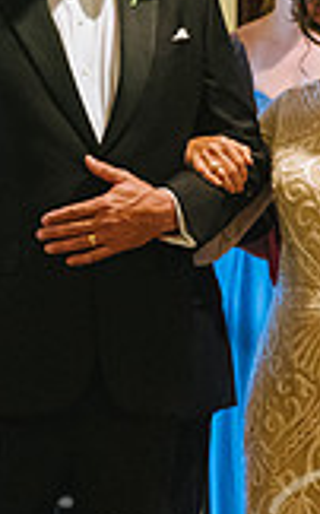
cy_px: 208
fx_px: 3578
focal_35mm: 256
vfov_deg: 8.2
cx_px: 583
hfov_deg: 5.0
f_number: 2.8
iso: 3600
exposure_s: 1/125
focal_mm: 70
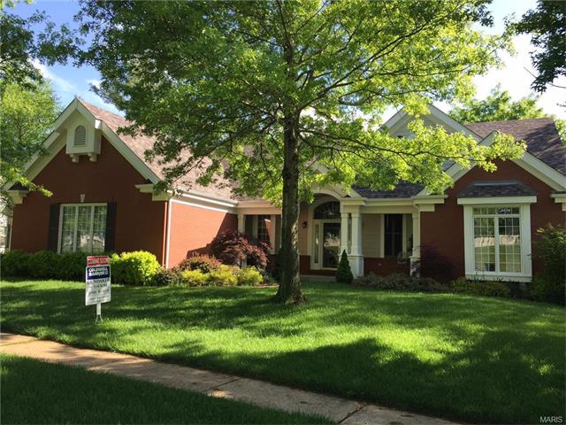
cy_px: 212
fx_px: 474
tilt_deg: +6.5
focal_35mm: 29
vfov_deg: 48.2
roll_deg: -1.6
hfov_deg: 61.7
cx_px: 283
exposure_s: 1/501
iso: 32
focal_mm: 4.15
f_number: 2.2
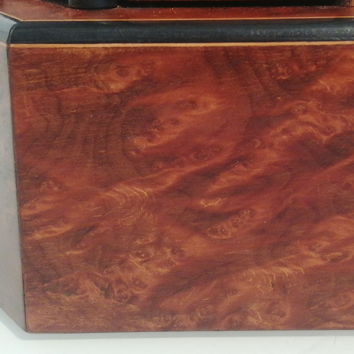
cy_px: 177
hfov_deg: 19.7
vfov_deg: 19.7
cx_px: 217
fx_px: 1018
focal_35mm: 88
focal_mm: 3.83
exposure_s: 1/20
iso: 640
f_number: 2.2
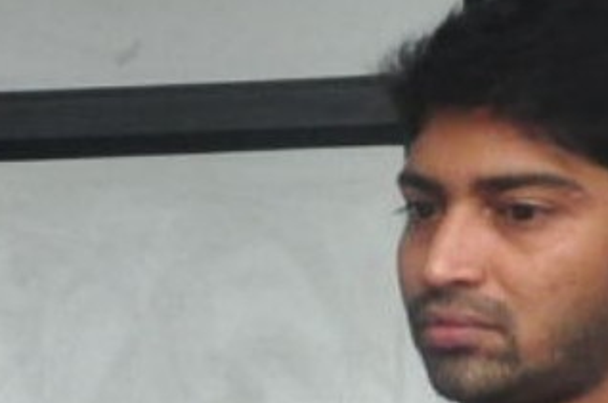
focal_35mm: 277
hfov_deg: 6.8
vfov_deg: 4.8
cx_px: -1107
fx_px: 4671
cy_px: 1077
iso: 1600
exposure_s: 1/125
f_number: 6.3
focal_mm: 26
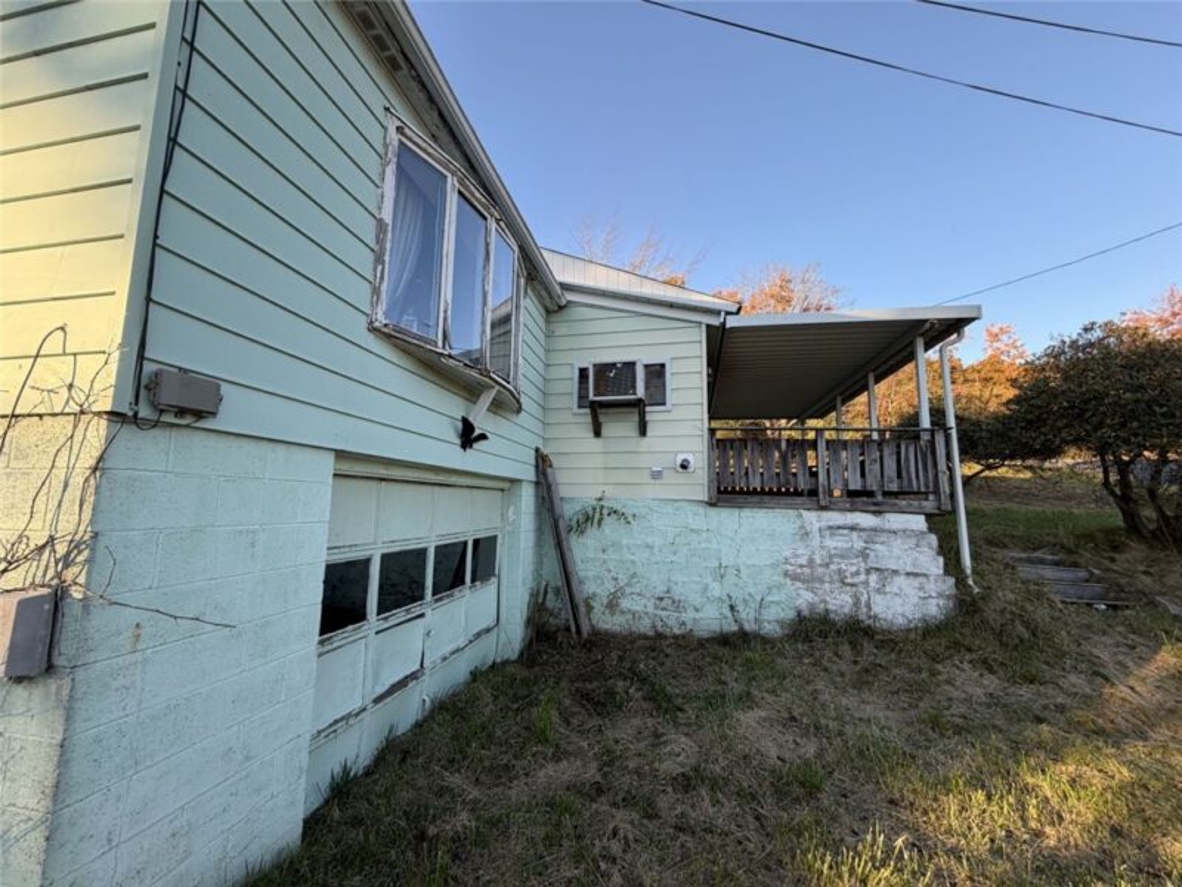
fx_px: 478
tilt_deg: +8.2
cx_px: 591
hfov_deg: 102.1
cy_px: 444
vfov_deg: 85.7
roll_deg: -1.3
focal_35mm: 14
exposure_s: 1/297
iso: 50
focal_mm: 2.22
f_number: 2.2
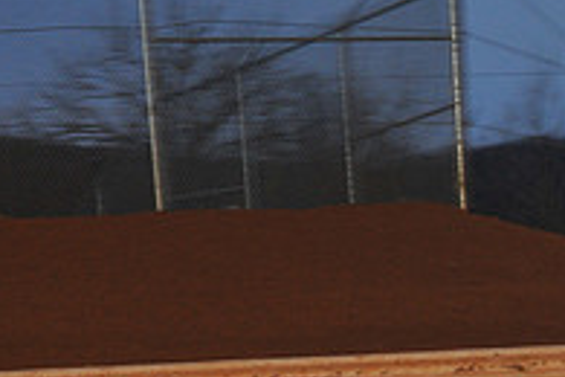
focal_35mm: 238
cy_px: 467
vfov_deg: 5.7
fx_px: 3735
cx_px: 805
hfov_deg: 8.5
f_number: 7.1
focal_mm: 80
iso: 1250
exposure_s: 1/250
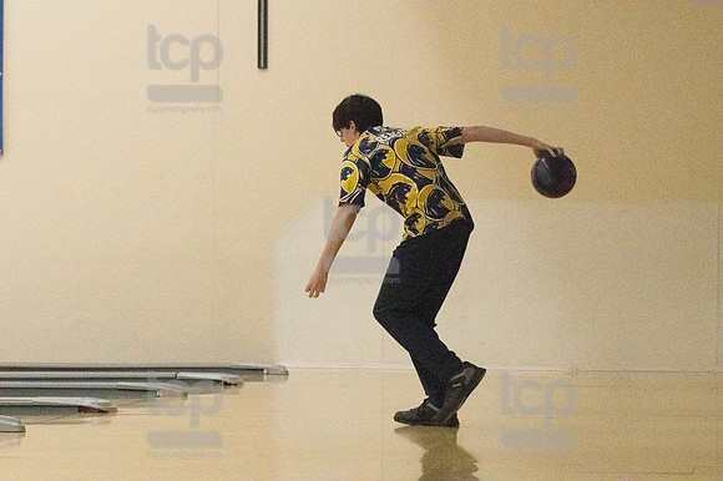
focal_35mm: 129
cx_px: 362
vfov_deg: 10.6
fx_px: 2589
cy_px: 240
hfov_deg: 15.9
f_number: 4.5
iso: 10000
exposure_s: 1/1250
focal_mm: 86
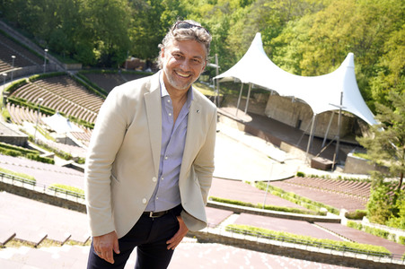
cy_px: 134
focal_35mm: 35
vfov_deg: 37.8
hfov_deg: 54.5
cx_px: 202
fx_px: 393
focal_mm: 35
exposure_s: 1/250
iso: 100
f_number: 4.5
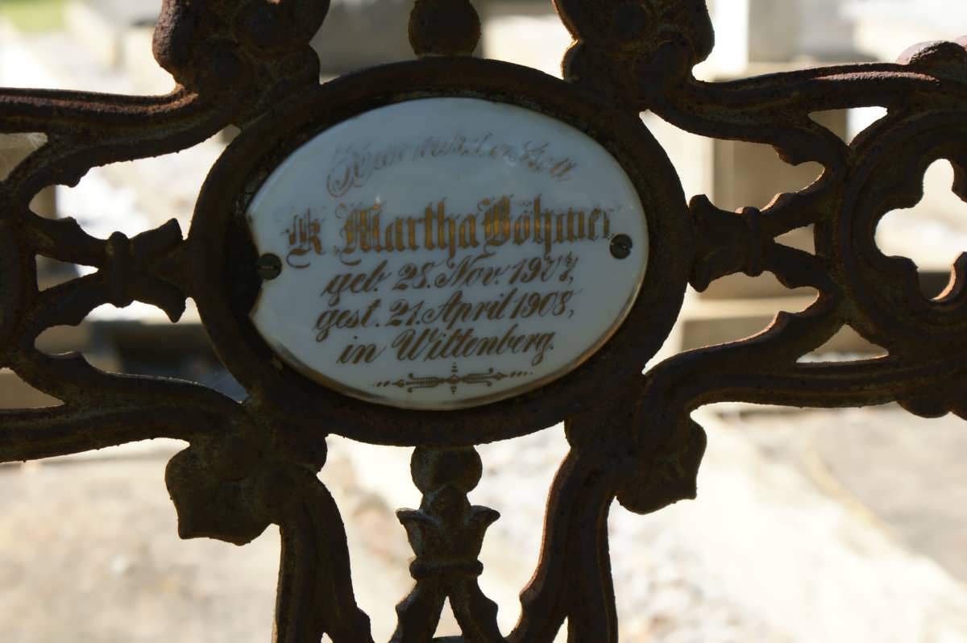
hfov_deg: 22.6
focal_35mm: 90
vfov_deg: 15.2
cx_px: 484
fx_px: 2415
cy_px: 322
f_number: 8
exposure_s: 1/125
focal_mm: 60
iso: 200
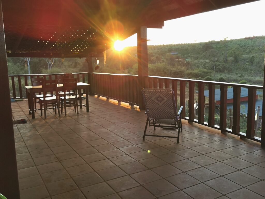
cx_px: 132
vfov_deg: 41.8
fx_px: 260
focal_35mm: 34
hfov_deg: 54.0
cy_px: 100
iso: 50
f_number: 1.6
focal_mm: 5.56
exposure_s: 1/529
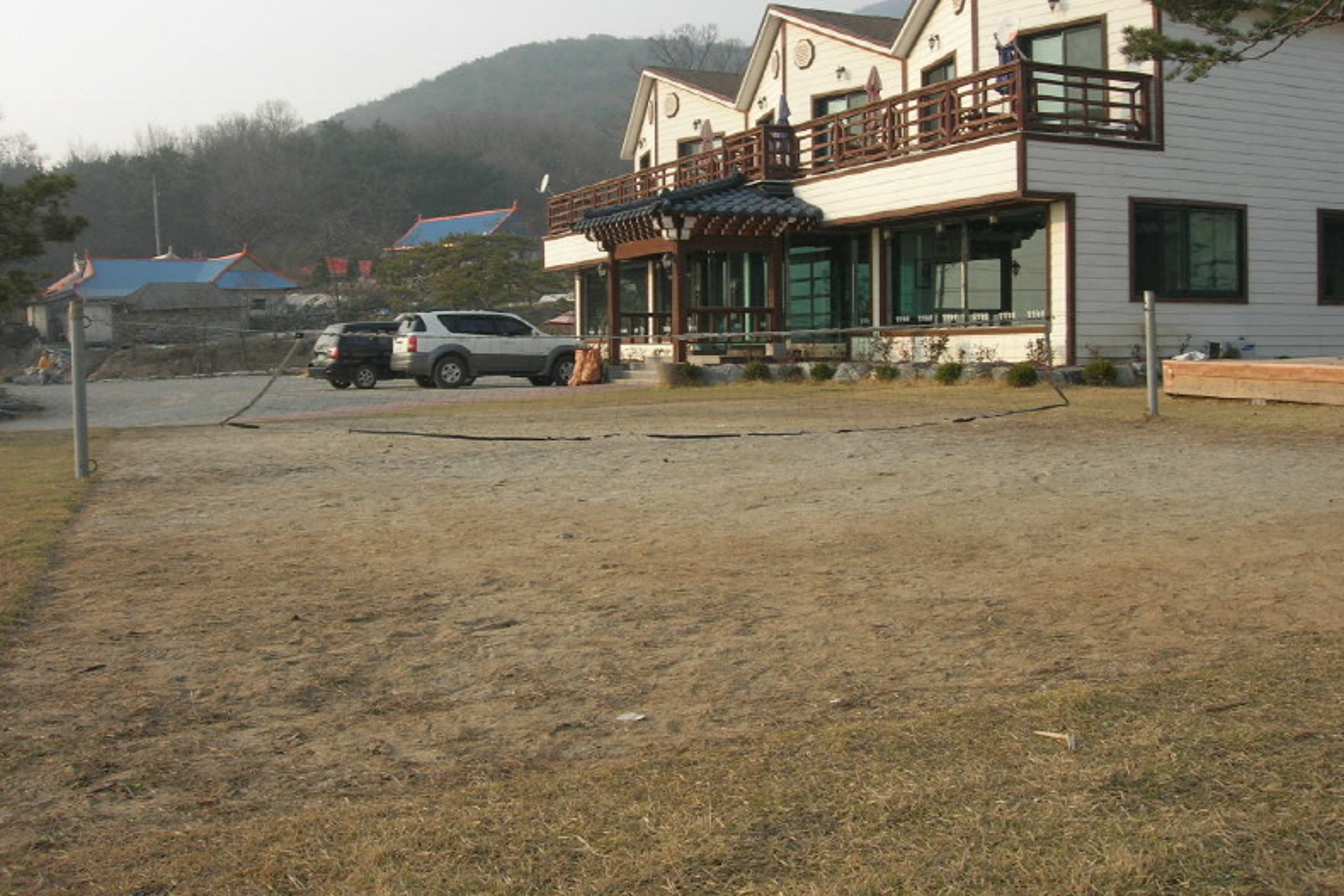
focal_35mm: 40
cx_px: 679
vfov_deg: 33.4
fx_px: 1494
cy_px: 393
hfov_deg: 48.4
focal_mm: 7.8
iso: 64
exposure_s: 1/253
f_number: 4.8
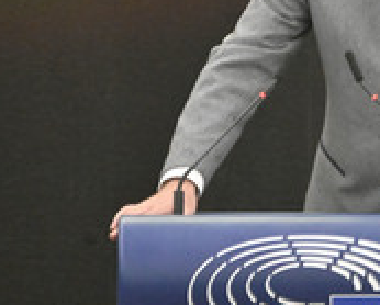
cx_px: 311
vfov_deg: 1.1
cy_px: 70
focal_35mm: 1464
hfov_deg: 1.3
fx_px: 16493
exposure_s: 1/400
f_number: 6.3
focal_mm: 600
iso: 6400
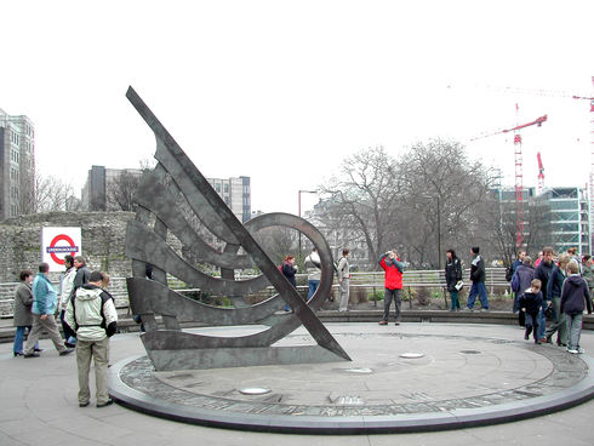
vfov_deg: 37.8
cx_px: 297
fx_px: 652
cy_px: 223
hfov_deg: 49.0
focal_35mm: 38
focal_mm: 8
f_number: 2.8
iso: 100
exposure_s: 1/176
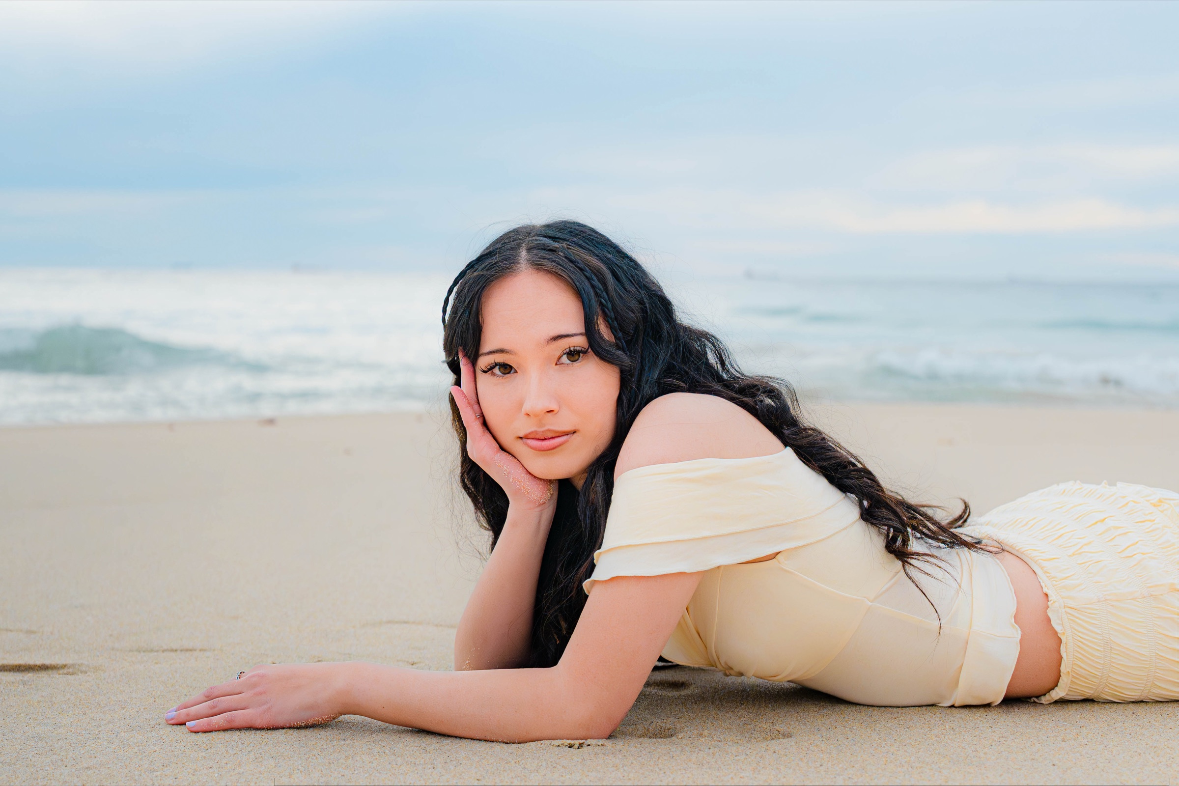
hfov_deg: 54.4
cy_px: 393
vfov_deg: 37.9
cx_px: 590
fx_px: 1146
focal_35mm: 35
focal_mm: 35
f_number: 2.8
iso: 1600
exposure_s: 1/6400
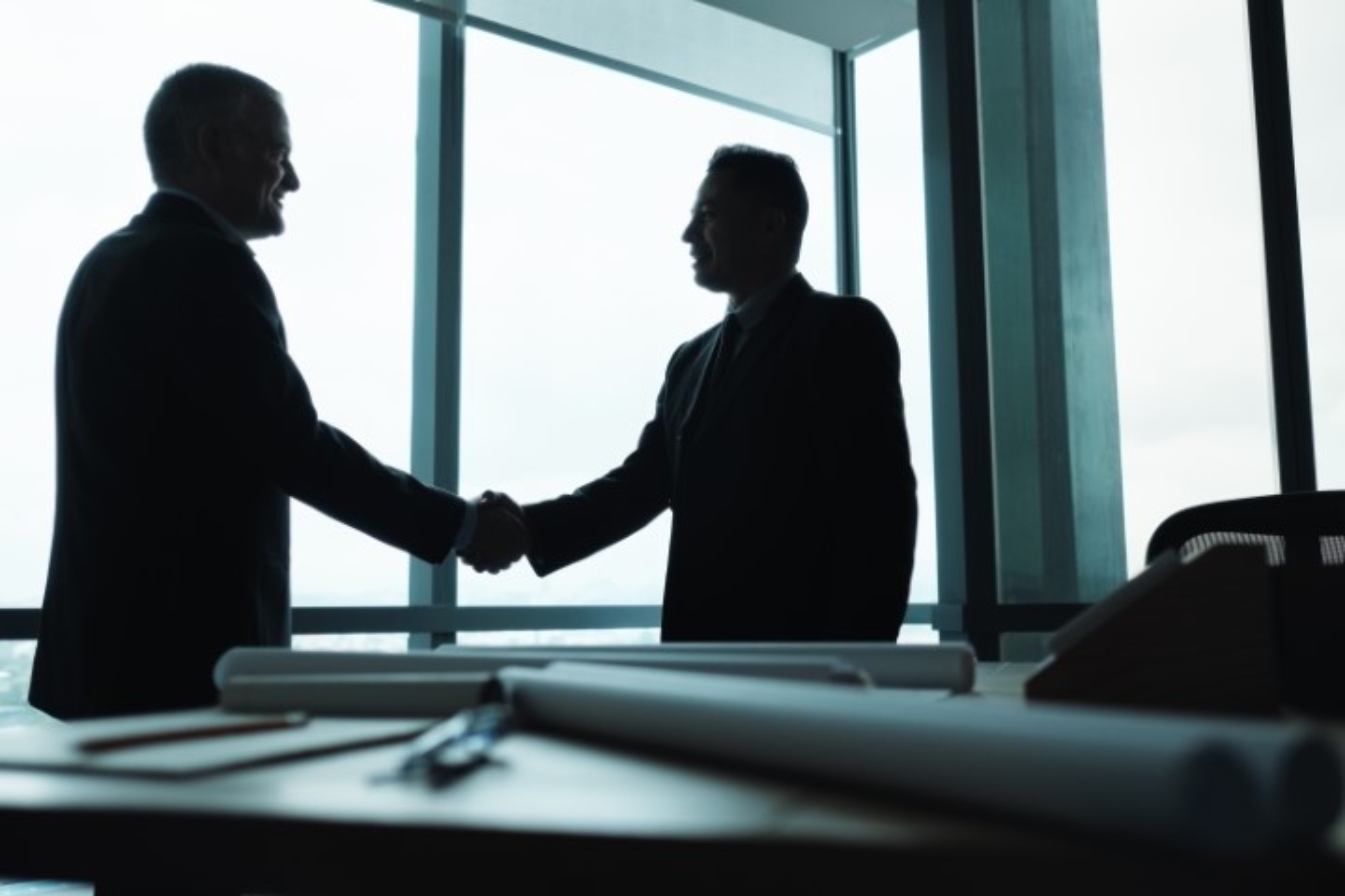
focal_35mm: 35
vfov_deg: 37.9
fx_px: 1308
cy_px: 448
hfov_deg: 54.4
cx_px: 672
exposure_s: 1/500
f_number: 2
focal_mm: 23
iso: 400
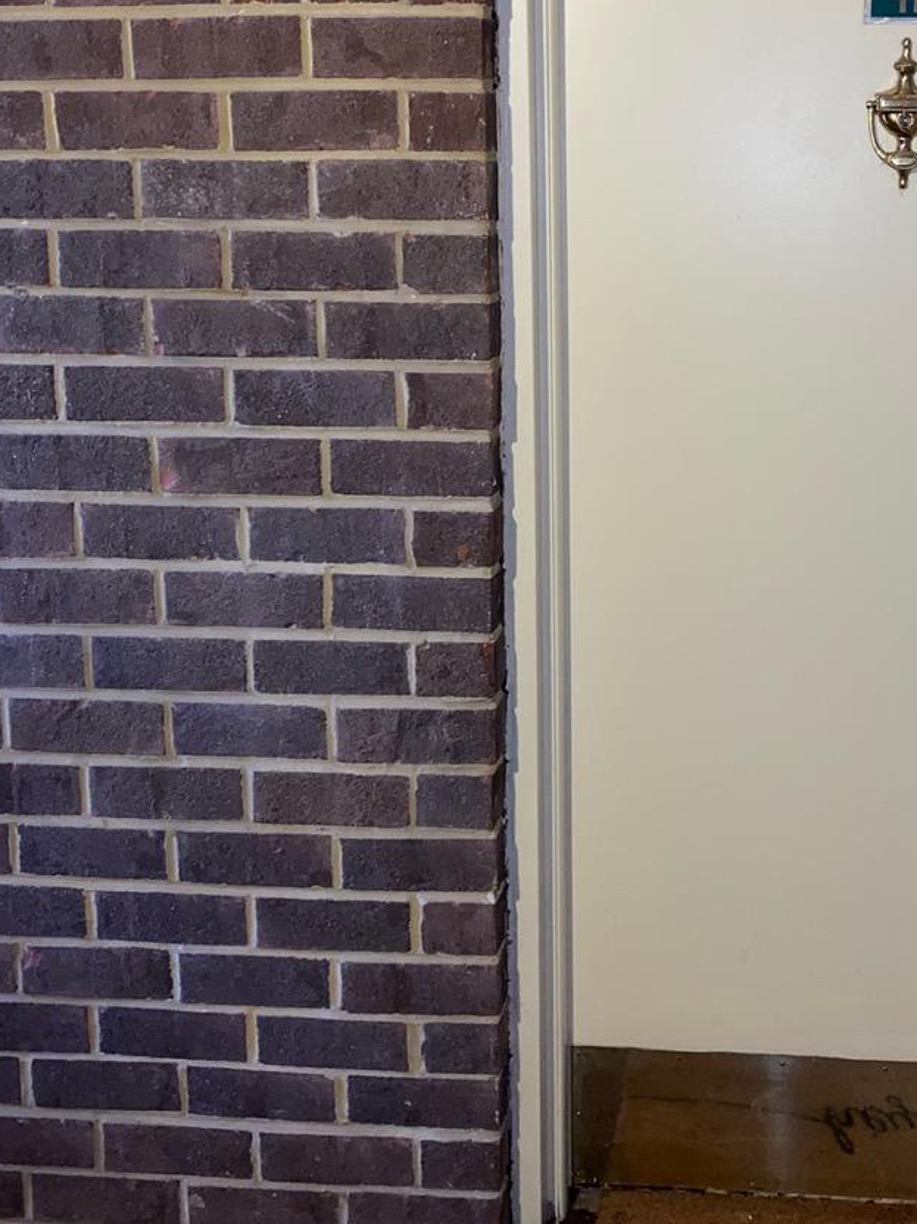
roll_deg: +0.0
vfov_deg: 39.3
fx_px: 1697
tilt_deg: -9.3
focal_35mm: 48
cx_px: 663
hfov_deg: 29.8
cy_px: 435
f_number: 1.8
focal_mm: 4.25
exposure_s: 1/4
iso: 80
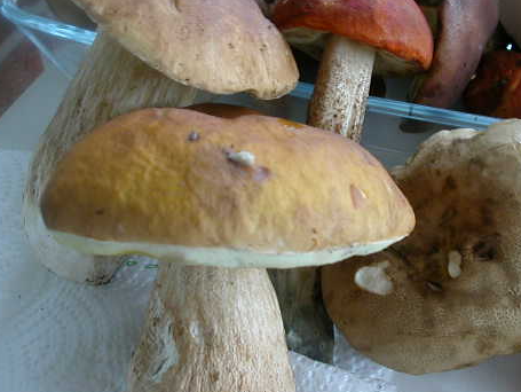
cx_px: 295
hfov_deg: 36.7
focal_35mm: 52
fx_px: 783
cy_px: 152
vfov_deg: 28.0
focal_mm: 5.6
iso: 100
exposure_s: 1/4.2
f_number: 2.7
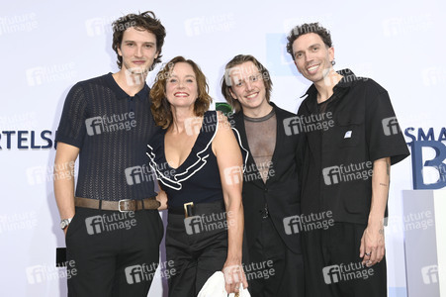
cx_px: 223
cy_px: 148
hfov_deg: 41.1
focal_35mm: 48
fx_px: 594
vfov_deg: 28.0
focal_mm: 48
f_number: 6.3
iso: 400
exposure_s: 1/250
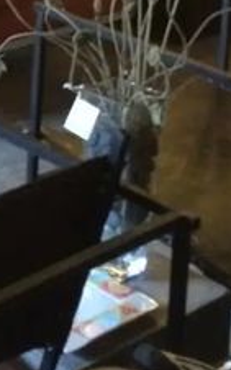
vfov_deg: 15.4
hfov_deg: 10.2
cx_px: -206
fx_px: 1210
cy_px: -259
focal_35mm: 120
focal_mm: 4.12
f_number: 2.2
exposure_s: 1/20
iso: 320
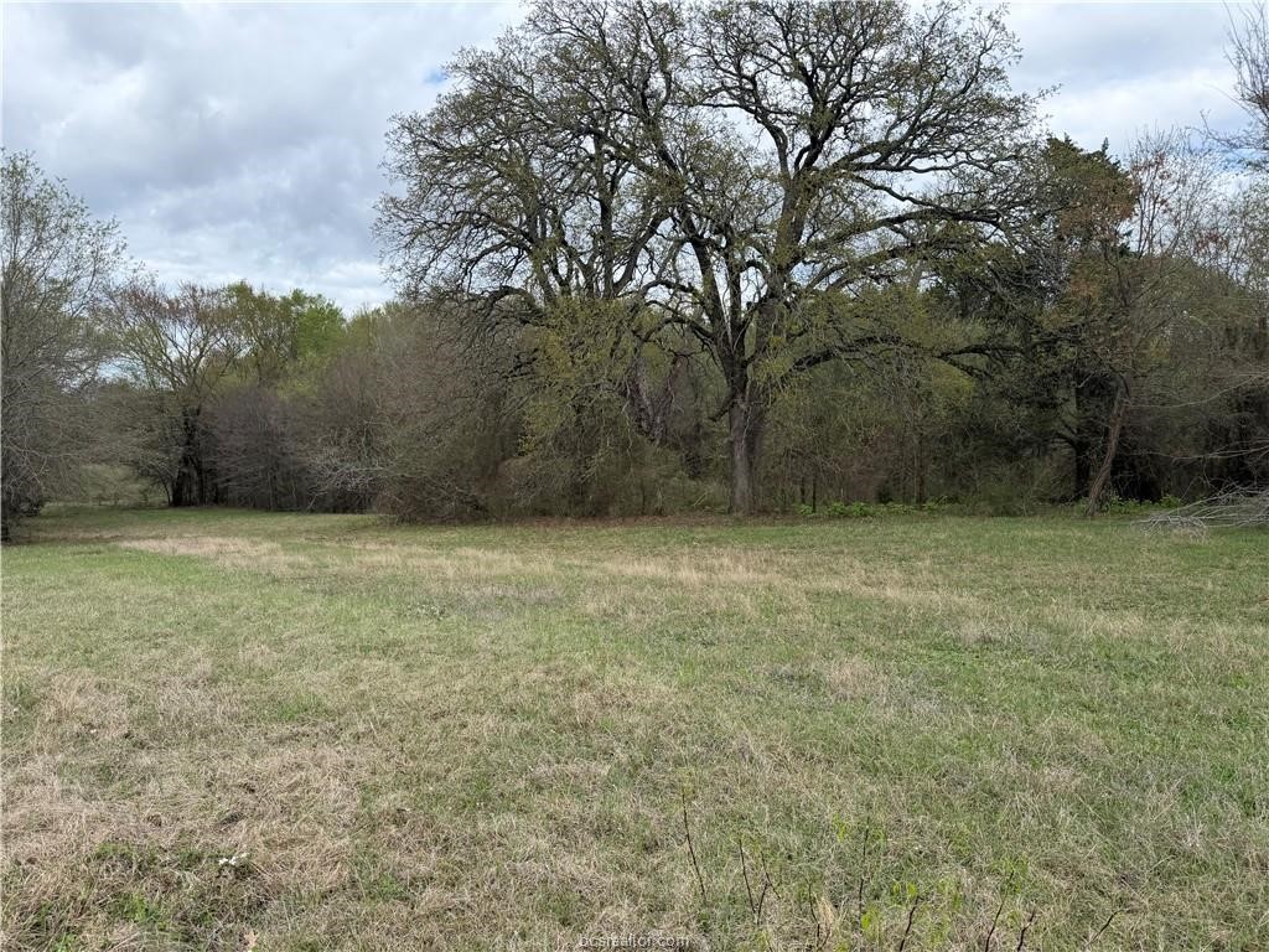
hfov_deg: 71.6
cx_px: 634
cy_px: 476
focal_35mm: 24
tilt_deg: -2.3
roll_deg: +2.3
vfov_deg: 56.8
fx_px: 880
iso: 100
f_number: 1.78
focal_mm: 6.76
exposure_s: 1/2110
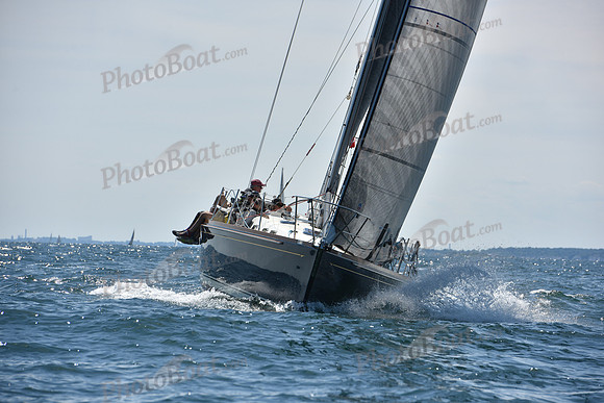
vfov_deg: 6.9
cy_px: 202
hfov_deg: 10.3
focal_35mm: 200
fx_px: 3356
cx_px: 302
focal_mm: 200
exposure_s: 1/1600
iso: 250
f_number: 8
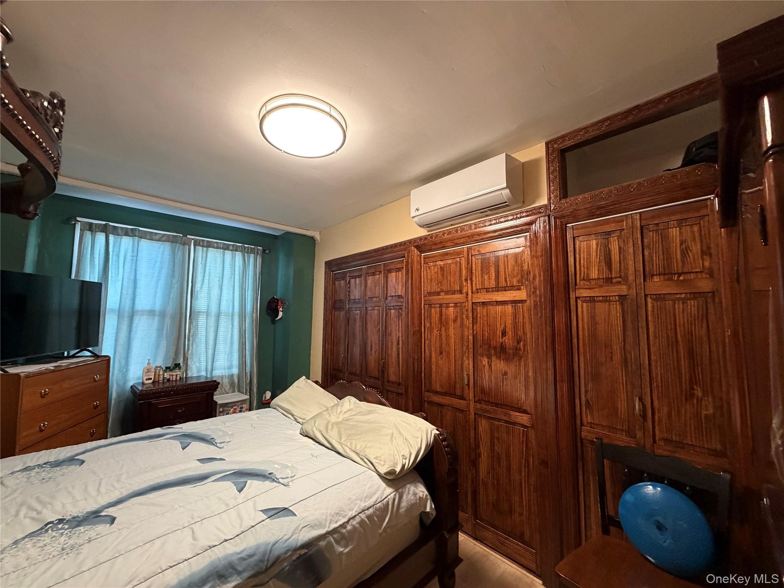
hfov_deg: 102.1
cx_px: 392
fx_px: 317
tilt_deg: +5.5
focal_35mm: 14
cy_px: 294
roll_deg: -0.5
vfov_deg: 85.7
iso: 400
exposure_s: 1/60
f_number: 2.2
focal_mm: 2.22
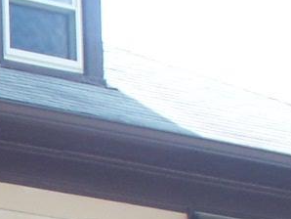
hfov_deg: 7.7
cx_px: -249
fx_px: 2078
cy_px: 553
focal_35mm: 247
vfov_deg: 5.8
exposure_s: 1/250
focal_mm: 7.54
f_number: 2.8
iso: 80
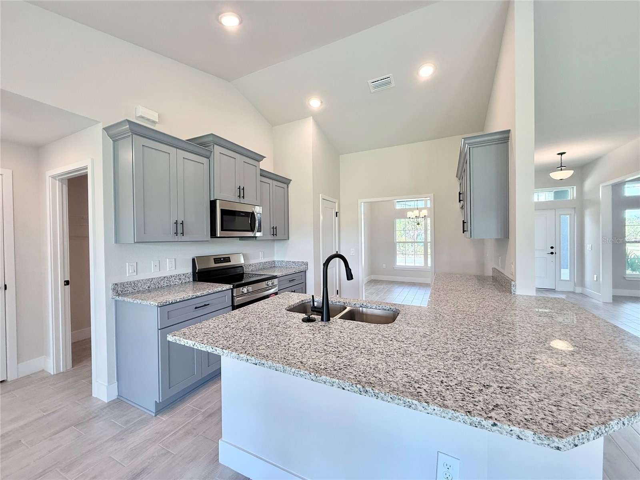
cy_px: 240
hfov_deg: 102.1
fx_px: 259
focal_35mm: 14
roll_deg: +0.8
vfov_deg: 85.7
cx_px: 320
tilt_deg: +0.1
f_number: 2.2
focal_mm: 2.22
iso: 160
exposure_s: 1/120
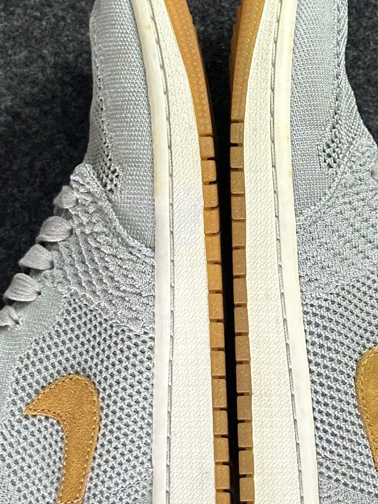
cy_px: 356
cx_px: 231
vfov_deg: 15.6
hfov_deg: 11.8
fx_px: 1835
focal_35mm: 126
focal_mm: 6.86
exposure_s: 1/50
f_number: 1.78
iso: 200
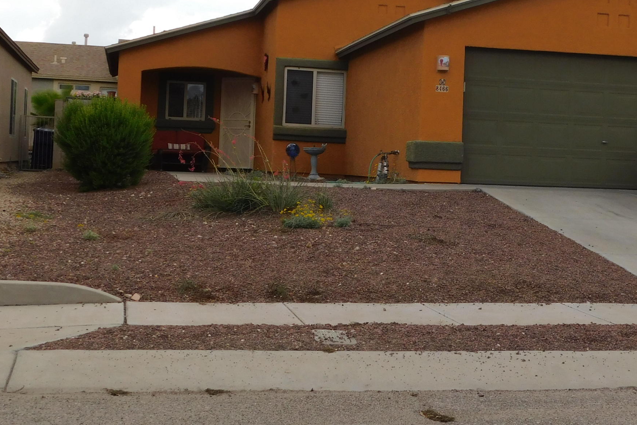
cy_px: 154
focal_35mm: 64
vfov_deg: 21.2
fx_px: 1132
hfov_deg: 31.1
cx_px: 432
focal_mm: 6.3
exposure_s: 1/1000
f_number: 3.5
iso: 125
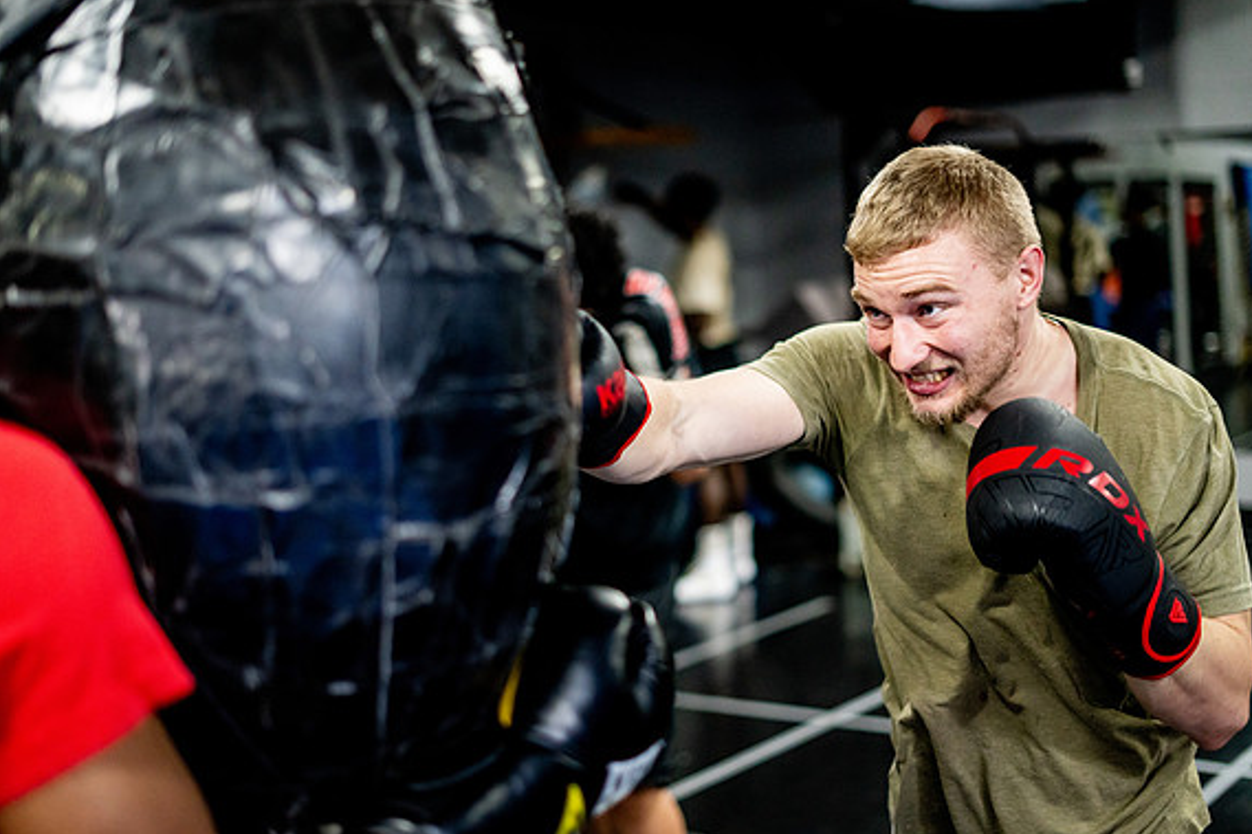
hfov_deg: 38.9
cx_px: 636
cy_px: 417
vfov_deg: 26.5
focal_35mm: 51
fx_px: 1773
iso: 4000
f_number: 1.8
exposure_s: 1/500
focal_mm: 50
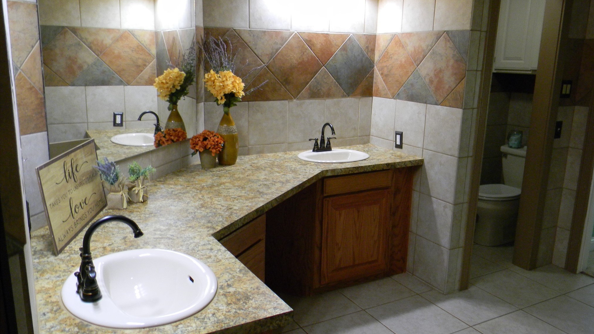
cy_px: 164
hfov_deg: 62.6
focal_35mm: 31
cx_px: 301
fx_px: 488
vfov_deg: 37.8
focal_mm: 5
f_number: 3.5
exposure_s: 1/30
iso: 292
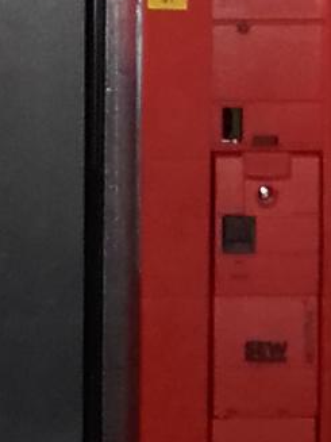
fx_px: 3138
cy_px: -151
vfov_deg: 7.9
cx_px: -7
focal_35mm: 246
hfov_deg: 6.0
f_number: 2.2
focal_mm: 3.31
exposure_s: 1/25
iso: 150
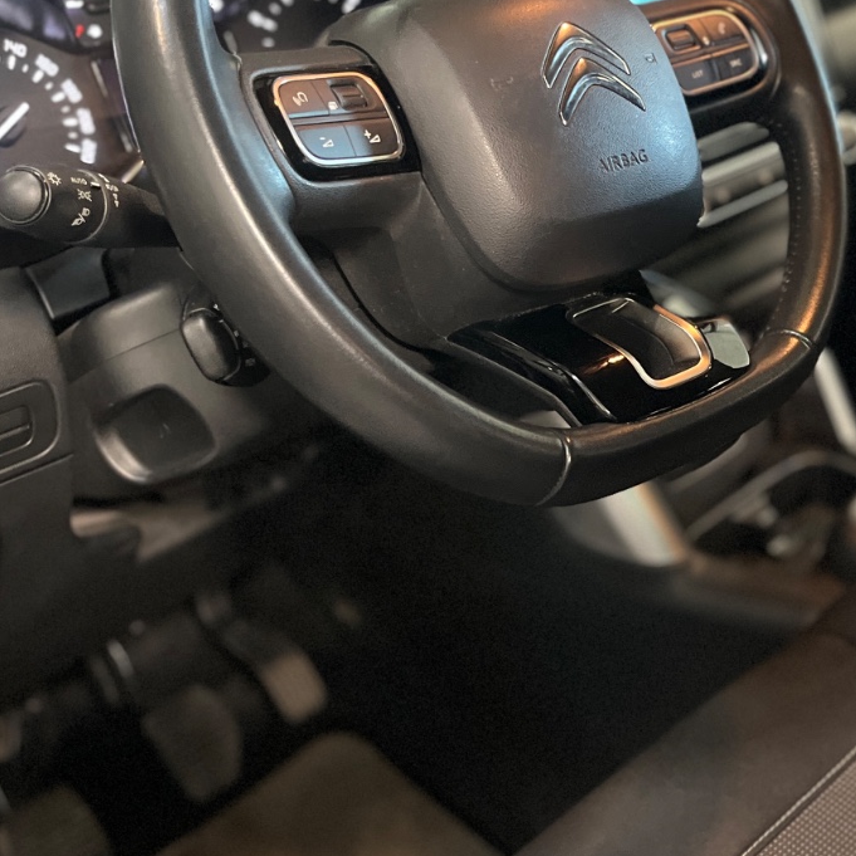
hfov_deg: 30.5
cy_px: 310
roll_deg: +1.7
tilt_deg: -22.4
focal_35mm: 54
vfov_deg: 31.5
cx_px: 734
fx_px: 1511
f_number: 1.6
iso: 500
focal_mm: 5.1
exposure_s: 1/33
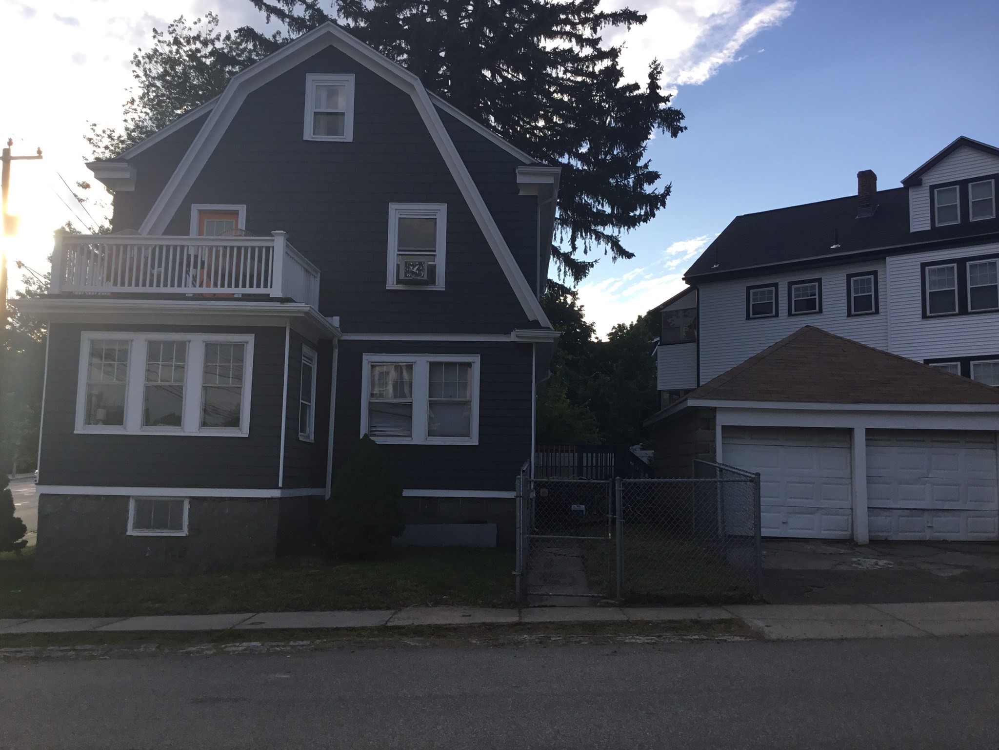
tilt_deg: +6.9
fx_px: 895
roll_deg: +0.2
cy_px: 375
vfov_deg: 45.4
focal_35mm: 31
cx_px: 500
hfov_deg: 58.4
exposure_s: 1/409
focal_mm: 3.3
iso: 25
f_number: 2.4
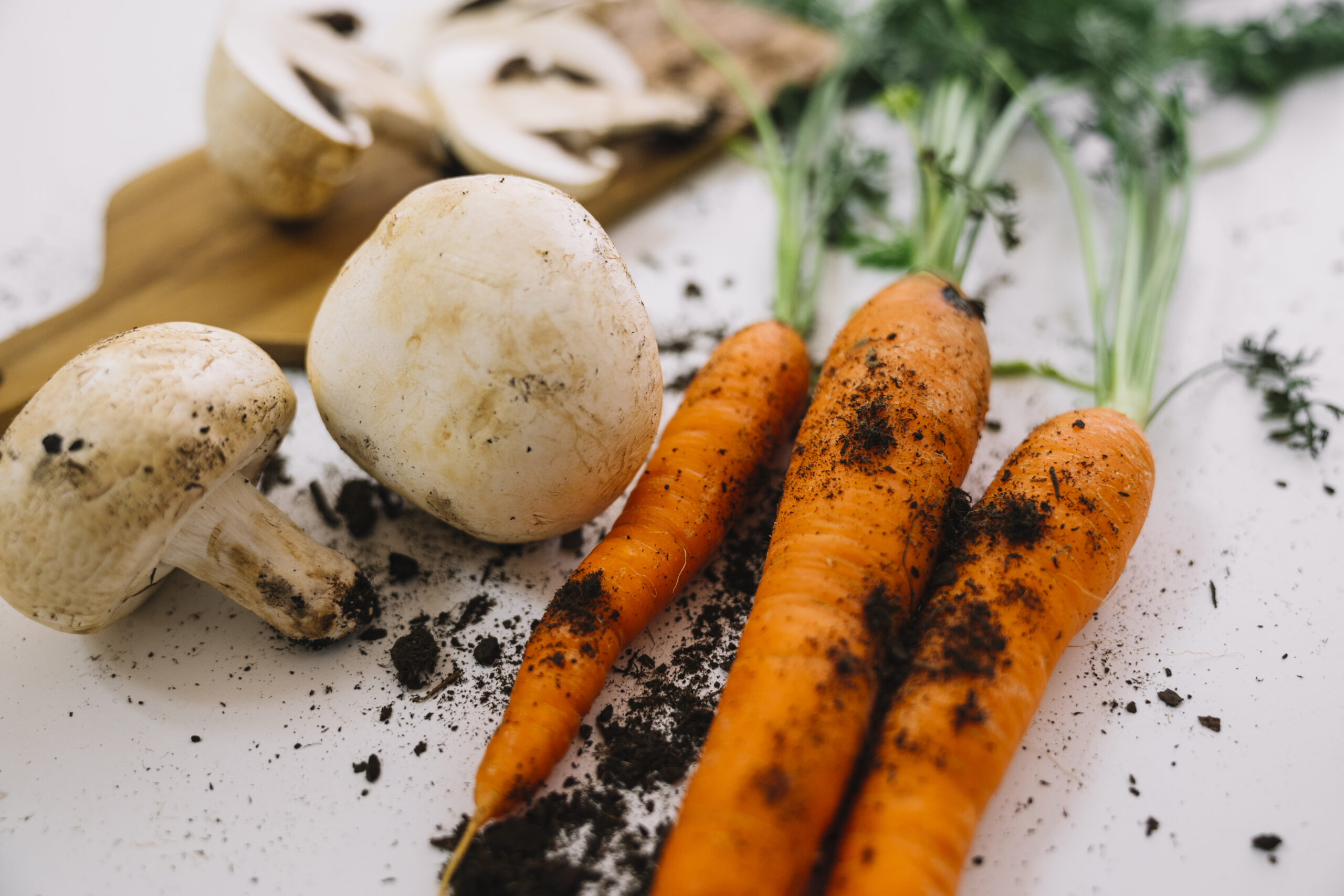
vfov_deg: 38.9
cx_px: 672
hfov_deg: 55.8
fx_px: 1269
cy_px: 448
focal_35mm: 34
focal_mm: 34
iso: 500
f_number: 2.8
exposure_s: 1/100
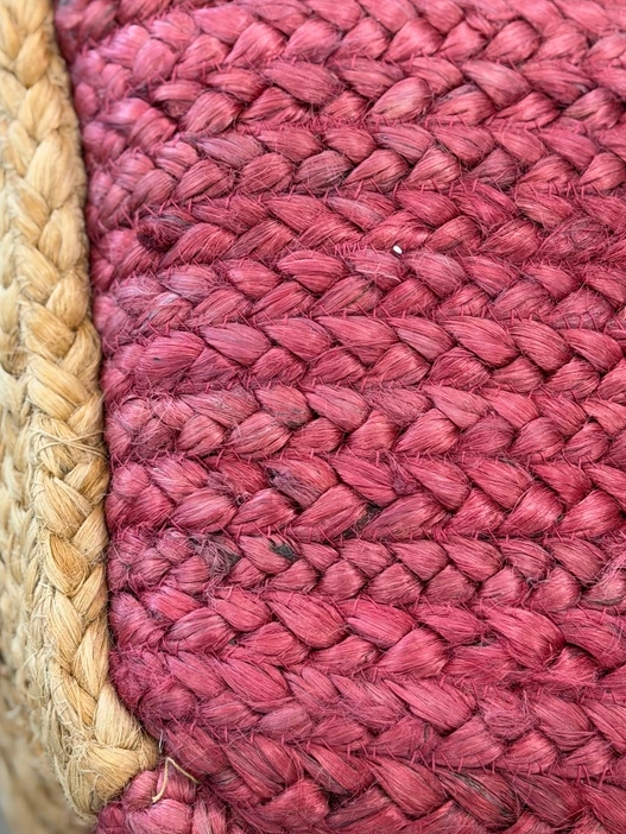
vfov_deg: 27.8
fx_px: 1687
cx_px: 191
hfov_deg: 20.9
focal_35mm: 70
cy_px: 418
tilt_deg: -76.5
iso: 160
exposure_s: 1/50
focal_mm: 6.8
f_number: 1.8
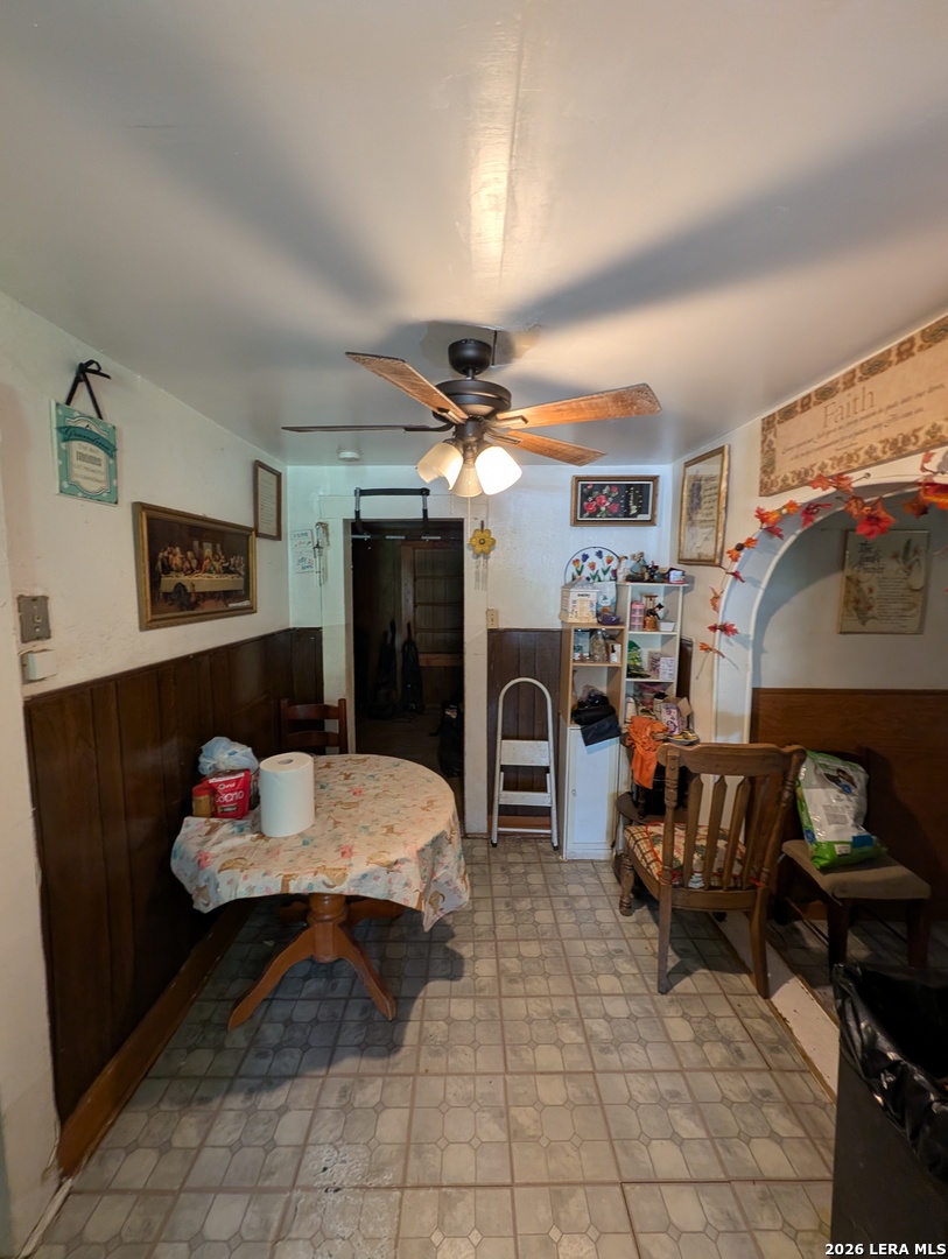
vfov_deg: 110.5
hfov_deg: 94.6
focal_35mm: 12
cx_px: 474
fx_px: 437
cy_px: 630
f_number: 1.7
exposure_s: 1/40
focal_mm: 2.02
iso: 132
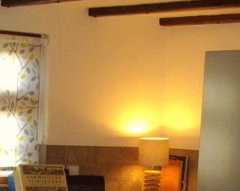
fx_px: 916
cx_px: 100
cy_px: 241
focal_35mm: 129
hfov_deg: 14.9
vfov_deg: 11.7
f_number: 2.7
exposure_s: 1/125
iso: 160
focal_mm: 6
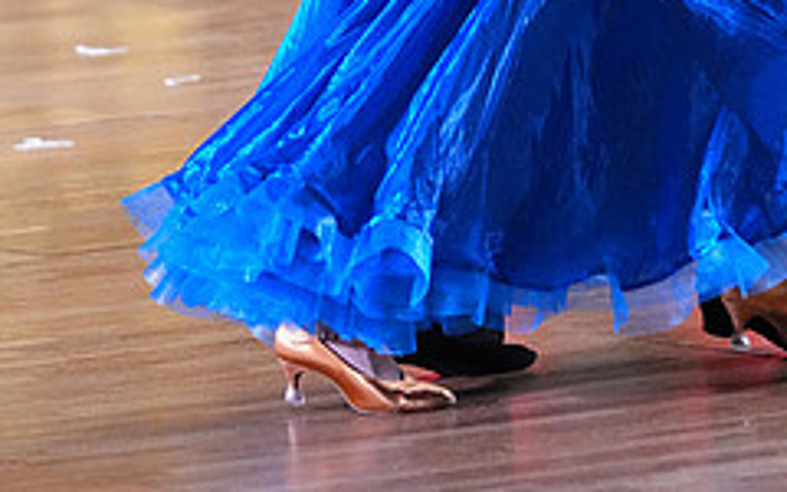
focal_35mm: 492
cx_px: 477
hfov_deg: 4.3
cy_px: -276
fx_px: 10553
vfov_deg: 2.7
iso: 10000
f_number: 5.6
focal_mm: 200
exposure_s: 1/400
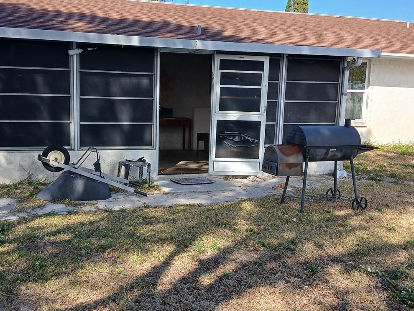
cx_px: 192
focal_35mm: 42
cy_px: 157
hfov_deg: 44.8
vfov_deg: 34.4
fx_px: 502
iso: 20
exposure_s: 1/320
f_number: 1.8
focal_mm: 3.98
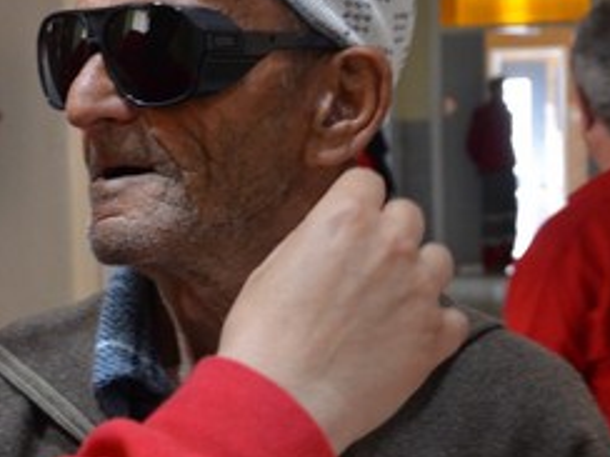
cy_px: 237
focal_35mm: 98
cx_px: 78
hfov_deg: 19.7
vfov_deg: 15.1
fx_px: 1727
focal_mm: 26
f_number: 4
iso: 1000
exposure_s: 1/30
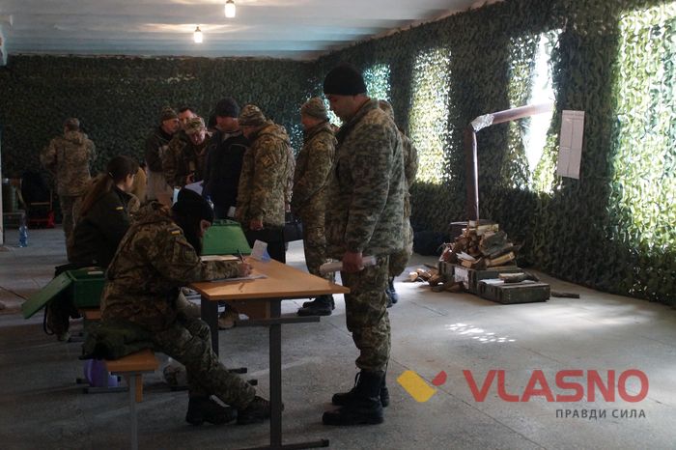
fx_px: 985
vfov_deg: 25.7
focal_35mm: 52
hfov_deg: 37.9
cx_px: 338
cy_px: 225
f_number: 5.6
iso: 3200
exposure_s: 1/40
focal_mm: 35
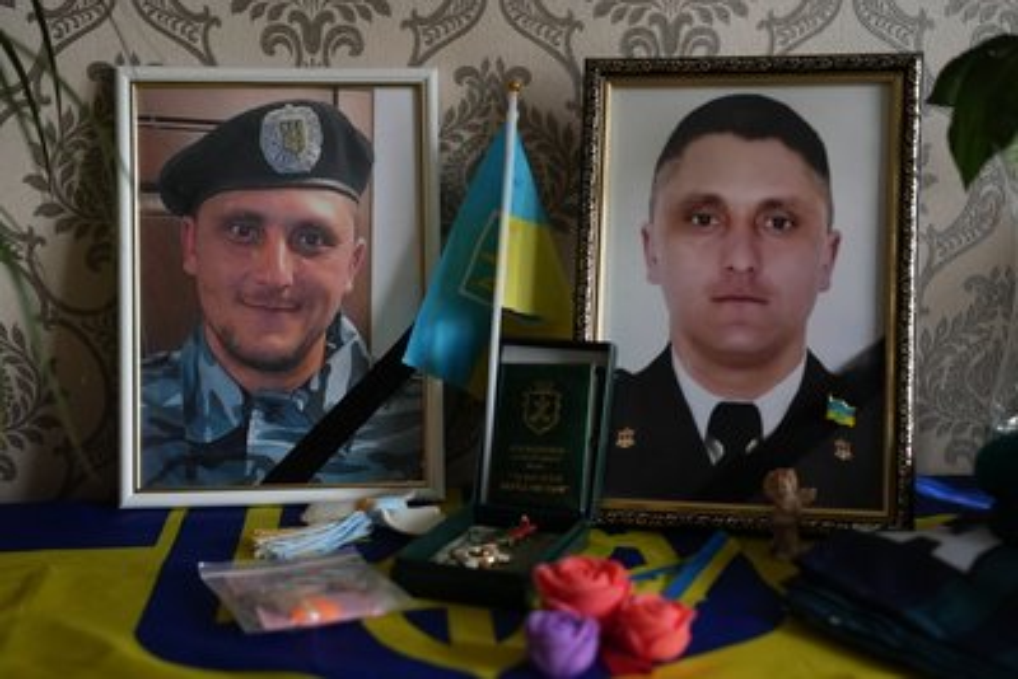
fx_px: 1358
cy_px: 340
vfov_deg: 28.1
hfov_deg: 41.1
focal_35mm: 48
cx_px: 509
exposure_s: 1/50
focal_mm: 48
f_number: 2.8
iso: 4000
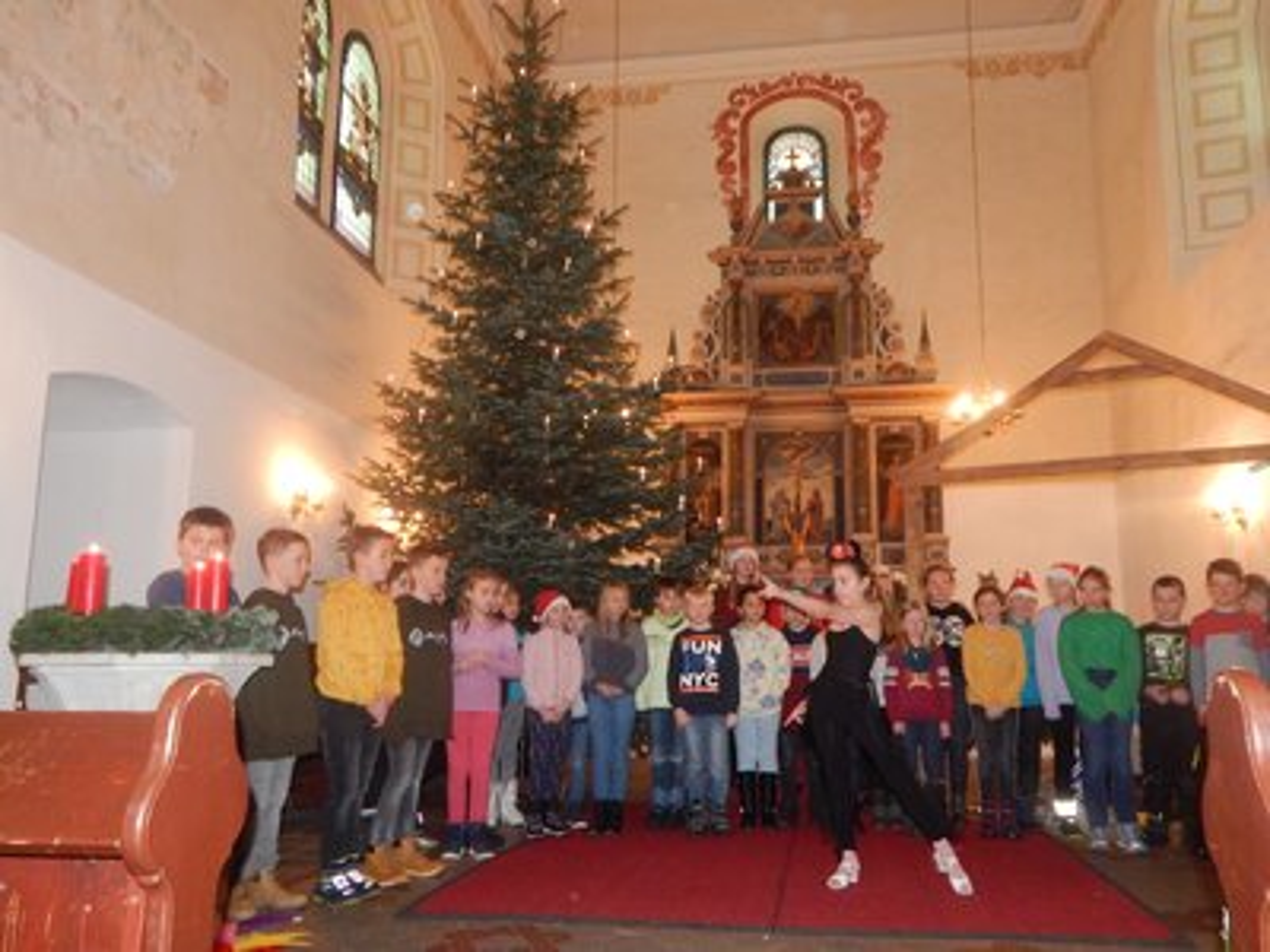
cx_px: 635
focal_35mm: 22
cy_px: 476
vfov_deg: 61.1
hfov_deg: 76.4
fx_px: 807
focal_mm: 4
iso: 450
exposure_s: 1/30
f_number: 3
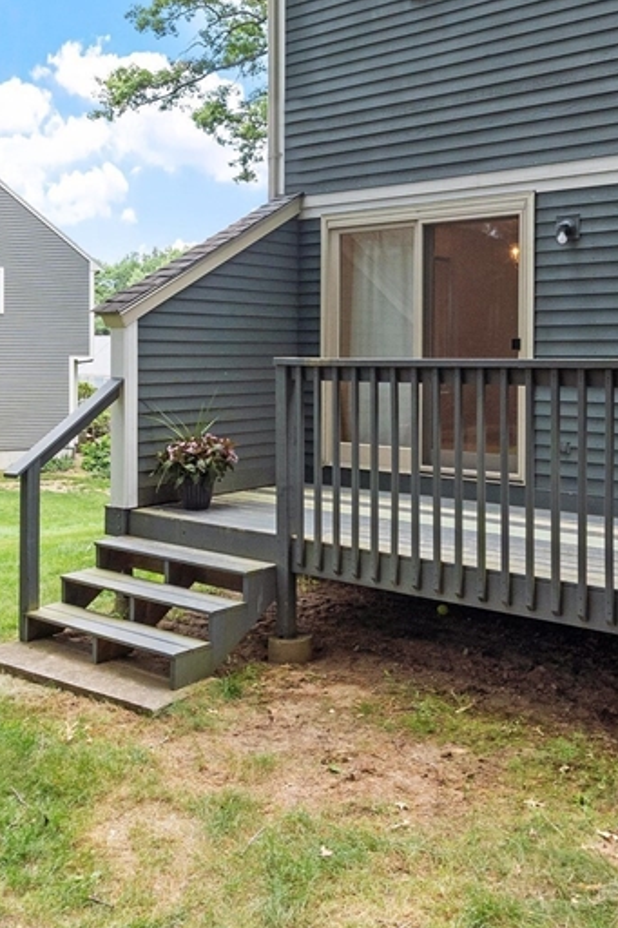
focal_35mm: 36
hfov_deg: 36.8
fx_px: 928
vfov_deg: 52.7
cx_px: 303
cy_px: 365
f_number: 8
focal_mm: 12
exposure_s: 1/125
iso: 800
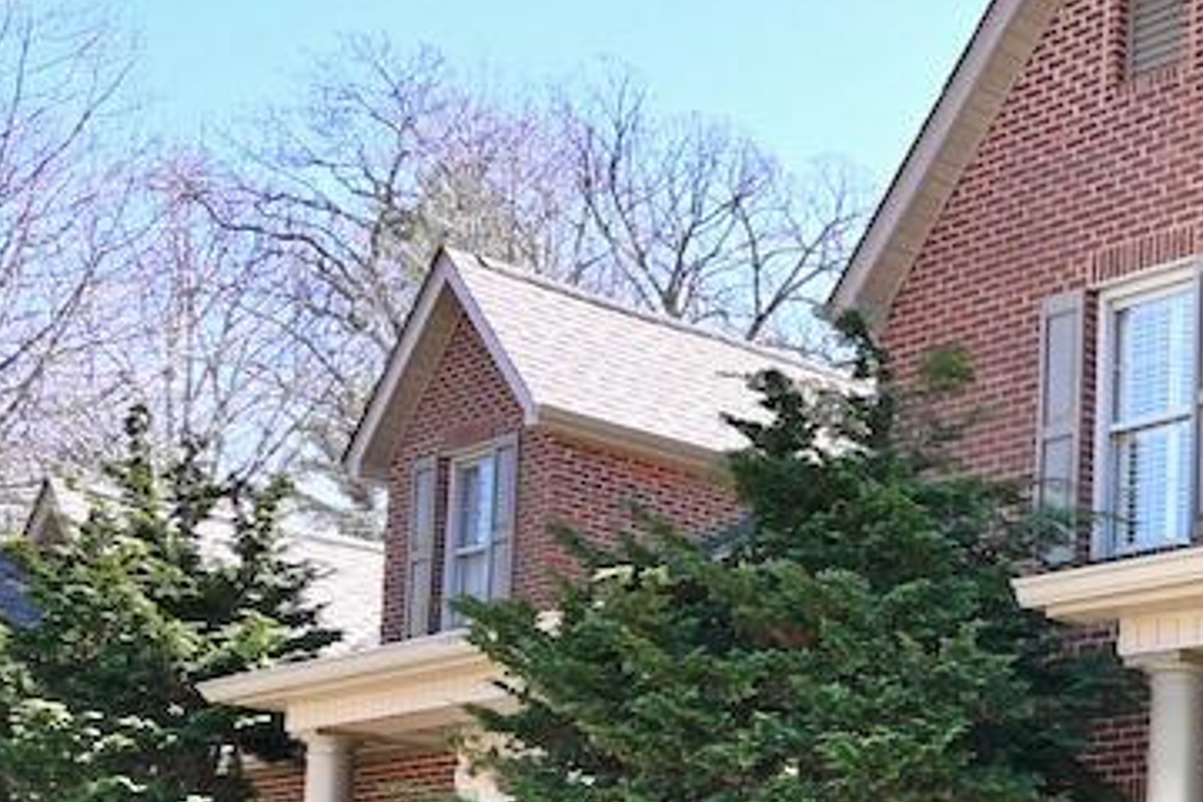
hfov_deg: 24.4
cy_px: 922
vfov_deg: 20.1
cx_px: 1808
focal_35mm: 64
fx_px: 2138
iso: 100
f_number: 5
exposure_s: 1/100
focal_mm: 12
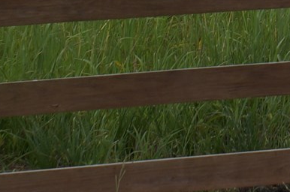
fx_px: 3738
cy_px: -153
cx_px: 265
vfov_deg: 2.9
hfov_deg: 4.4
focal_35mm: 465
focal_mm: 55
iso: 100
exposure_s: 1/500
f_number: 6.3
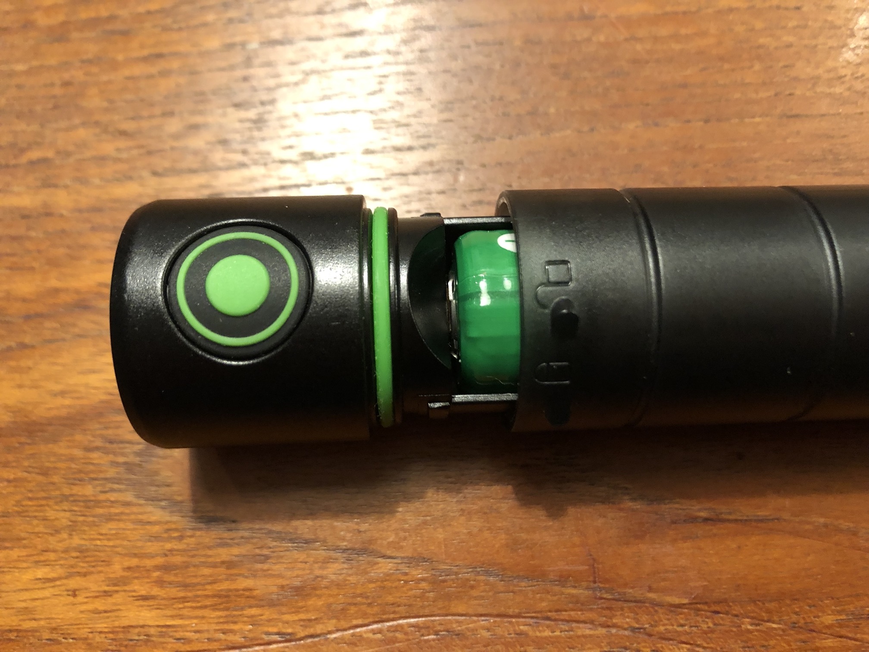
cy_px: 326
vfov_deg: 49.7
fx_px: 703
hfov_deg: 63.4
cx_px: 434
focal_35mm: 28
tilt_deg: -77.0
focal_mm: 3.99
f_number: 1.8
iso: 80
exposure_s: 1/8
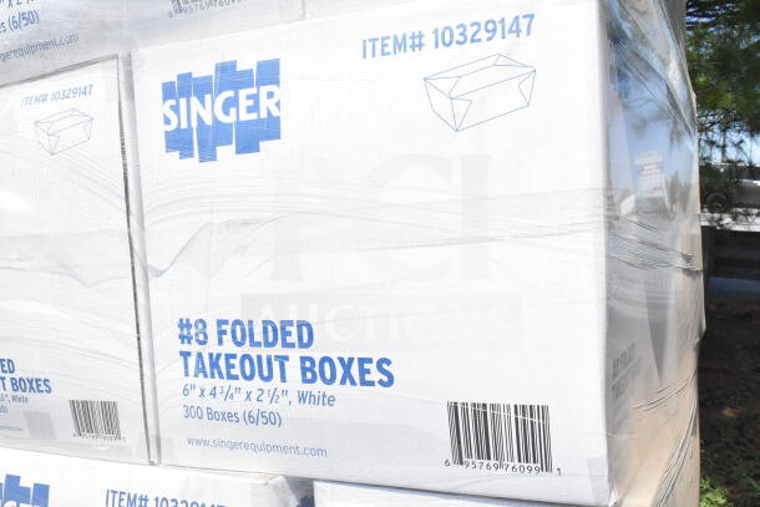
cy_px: 254
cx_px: 380
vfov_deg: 34.2
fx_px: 823
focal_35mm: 39
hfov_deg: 49.5
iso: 1600
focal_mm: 26
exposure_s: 1/800
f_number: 14
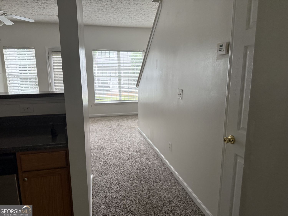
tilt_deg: -10.4
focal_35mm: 24
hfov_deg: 71.6
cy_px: 108
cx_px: 144
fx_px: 200
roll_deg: -0.8
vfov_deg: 56.8
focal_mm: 6.76
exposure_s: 1/47
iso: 200
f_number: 1.78
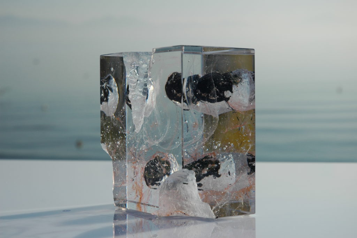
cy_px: 119
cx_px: 178
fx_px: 817
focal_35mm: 82
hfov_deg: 24.6
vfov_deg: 16.5
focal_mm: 55
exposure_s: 1/1250
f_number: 8
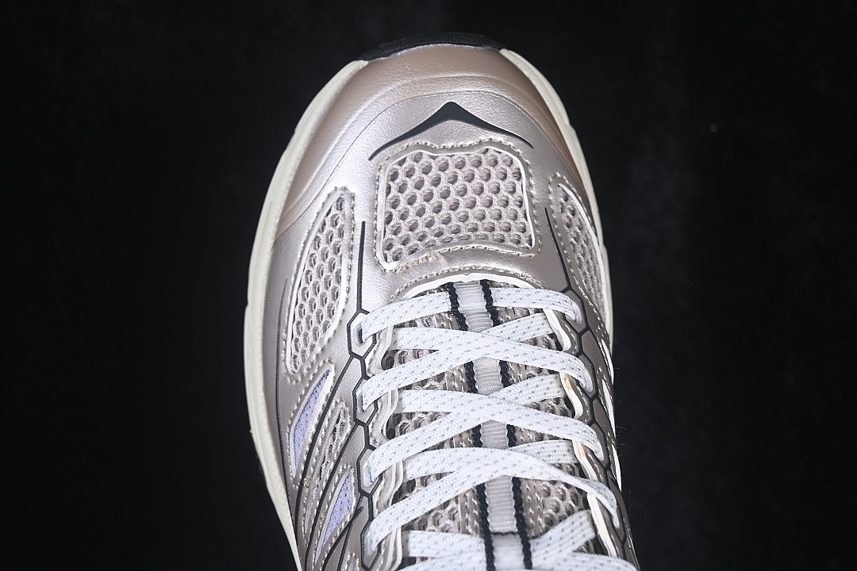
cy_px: 286
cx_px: 428
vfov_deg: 18.2
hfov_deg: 27.0
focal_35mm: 75
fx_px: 1785
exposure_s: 1/80
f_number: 7.1
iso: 160
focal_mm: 50
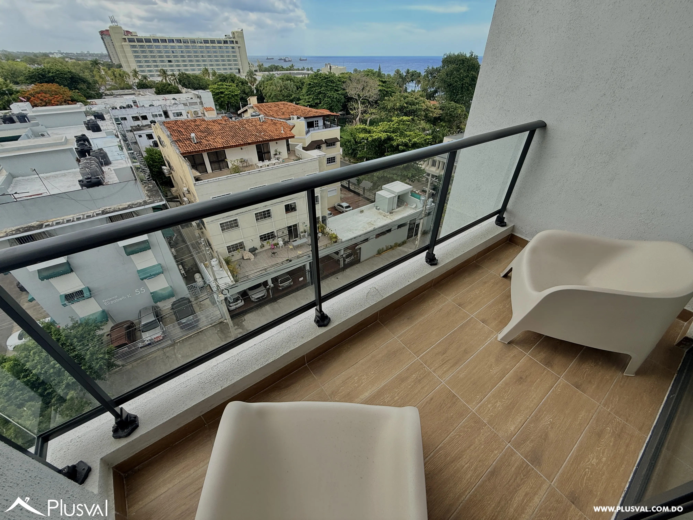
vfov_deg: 85.7
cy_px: 260
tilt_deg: -35.6
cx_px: 346
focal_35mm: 14
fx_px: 280
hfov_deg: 102.1
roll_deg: -1.1
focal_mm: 2.22
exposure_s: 1/458
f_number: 2.2
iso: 50
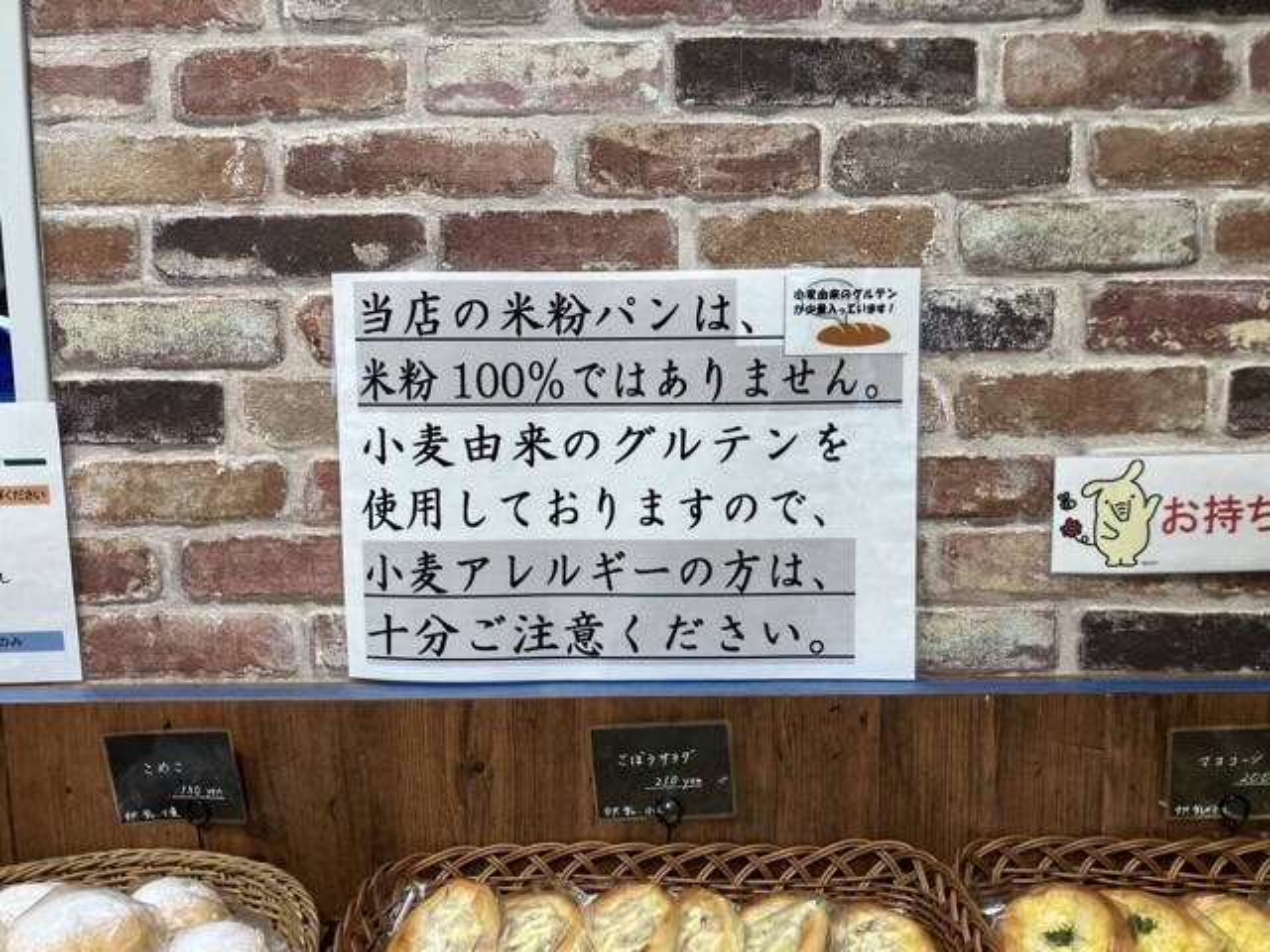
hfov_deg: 63.4
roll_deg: +0.2
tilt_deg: -6.0
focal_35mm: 28
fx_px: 1027
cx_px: 635
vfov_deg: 49.7
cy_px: 476
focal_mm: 3.99
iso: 40
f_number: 1.8
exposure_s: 1/121
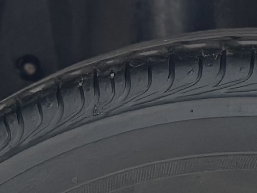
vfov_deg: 5.2
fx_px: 2042
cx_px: 260
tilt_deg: -18.6
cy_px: 513
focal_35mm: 275
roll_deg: +2.0
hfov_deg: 7.2
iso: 160
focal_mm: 6.86
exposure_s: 1/50
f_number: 1.78
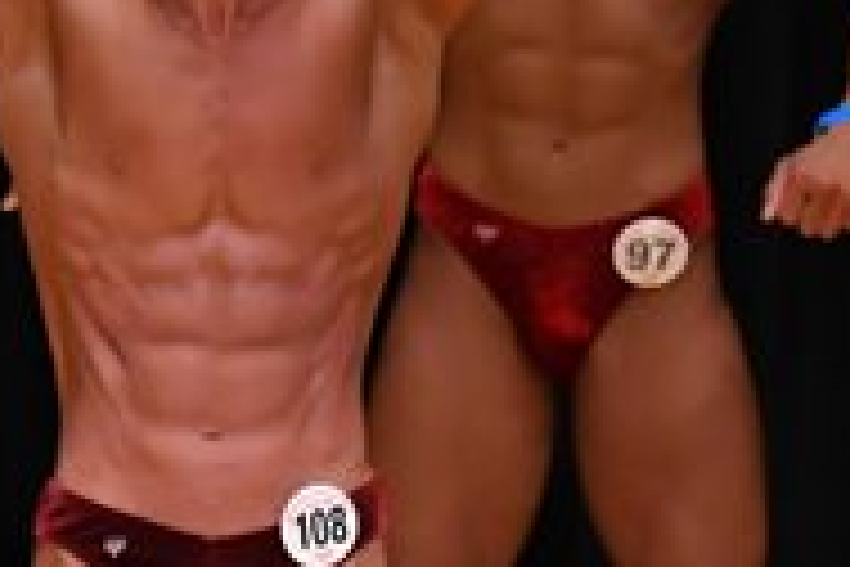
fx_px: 26159
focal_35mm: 1108
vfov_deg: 1.2
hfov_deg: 1.9
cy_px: 508
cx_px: -762
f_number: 5.6
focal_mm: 180
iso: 3200
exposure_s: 1/400
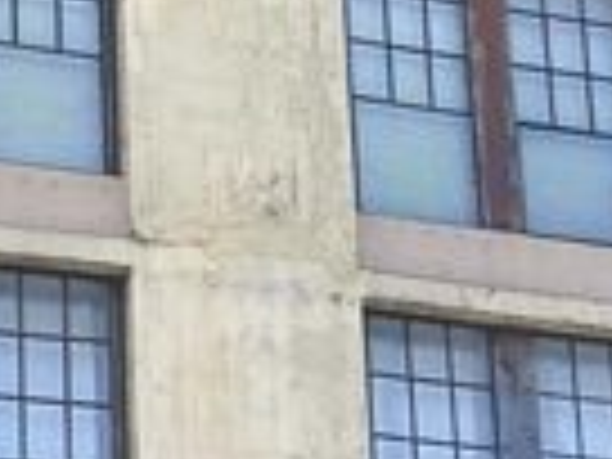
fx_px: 2157
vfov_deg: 11.3
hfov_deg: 15.7
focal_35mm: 122
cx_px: -86
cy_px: 828
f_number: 1.6
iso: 32
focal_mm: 5.1
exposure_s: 1/759
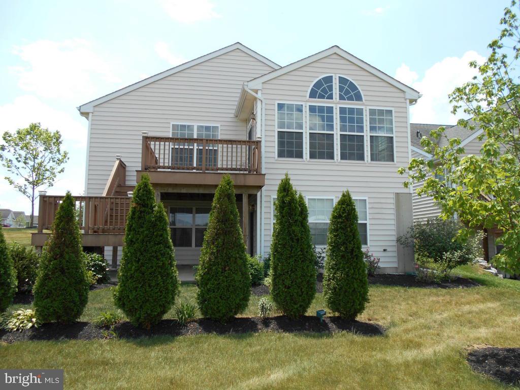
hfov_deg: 67.3
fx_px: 391
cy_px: 195
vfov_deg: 53.1
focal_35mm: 26
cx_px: 260
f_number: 3.2
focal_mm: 4.6
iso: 80
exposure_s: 1/640
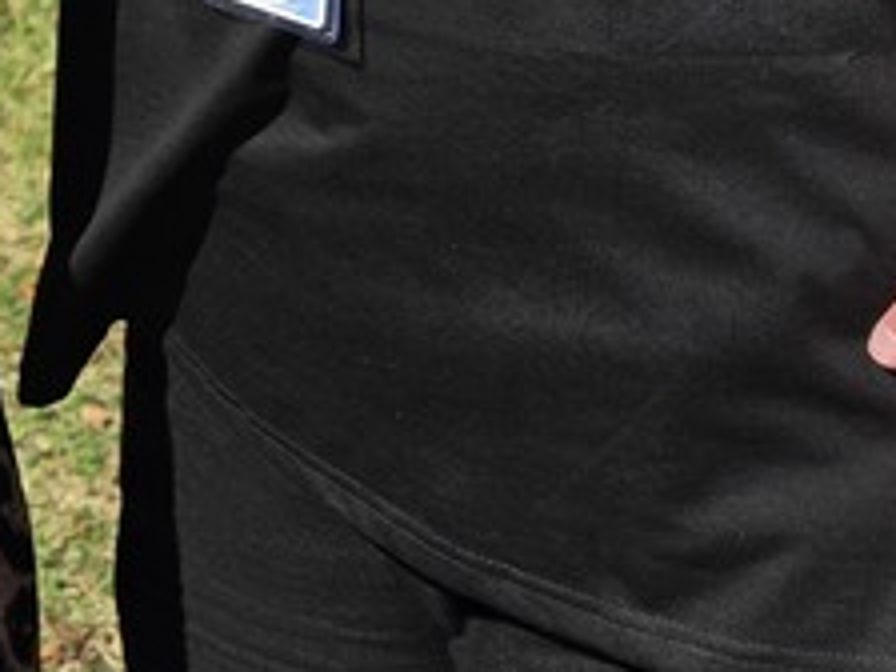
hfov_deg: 14.4
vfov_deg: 12.4
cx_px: -1076
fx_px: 2718
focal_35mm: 105
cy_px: -684
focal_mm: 6.5
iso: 64
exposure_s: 1/7622
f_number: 1.4
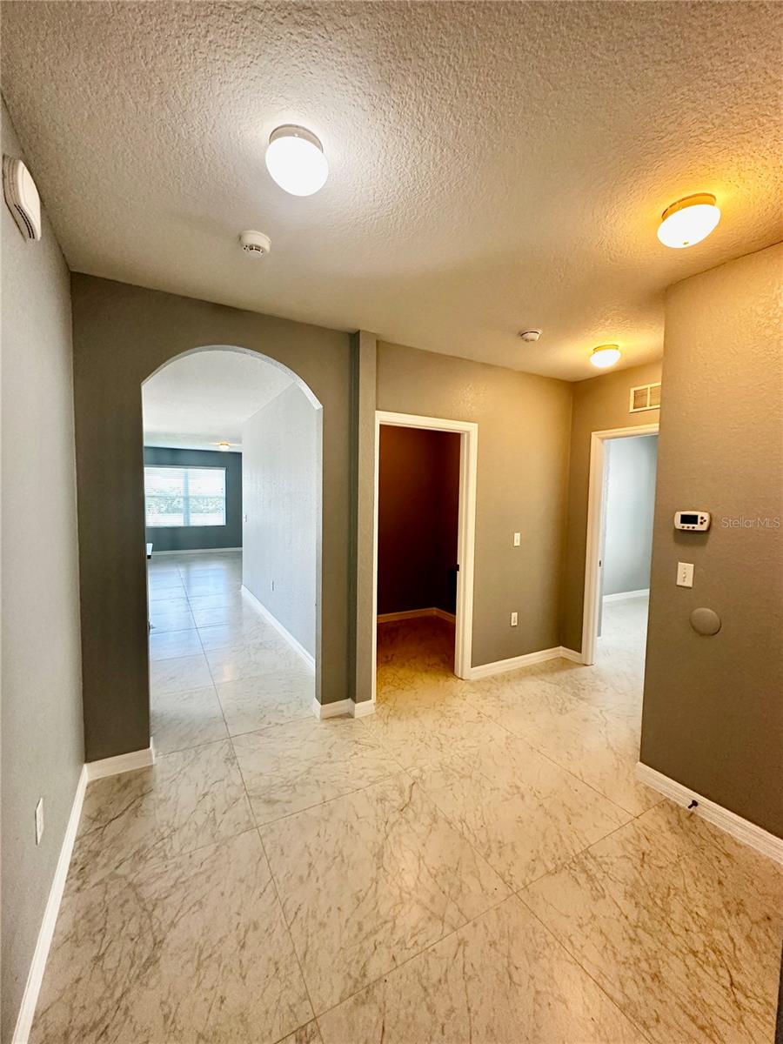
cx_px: 392
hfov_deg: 85.7
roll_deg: -1.3
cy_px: 522
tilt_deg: -3.2
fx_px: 422
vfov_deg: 102.1
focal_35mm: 14
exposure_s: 1/120
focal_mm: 2.22
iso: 250
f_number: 2.2
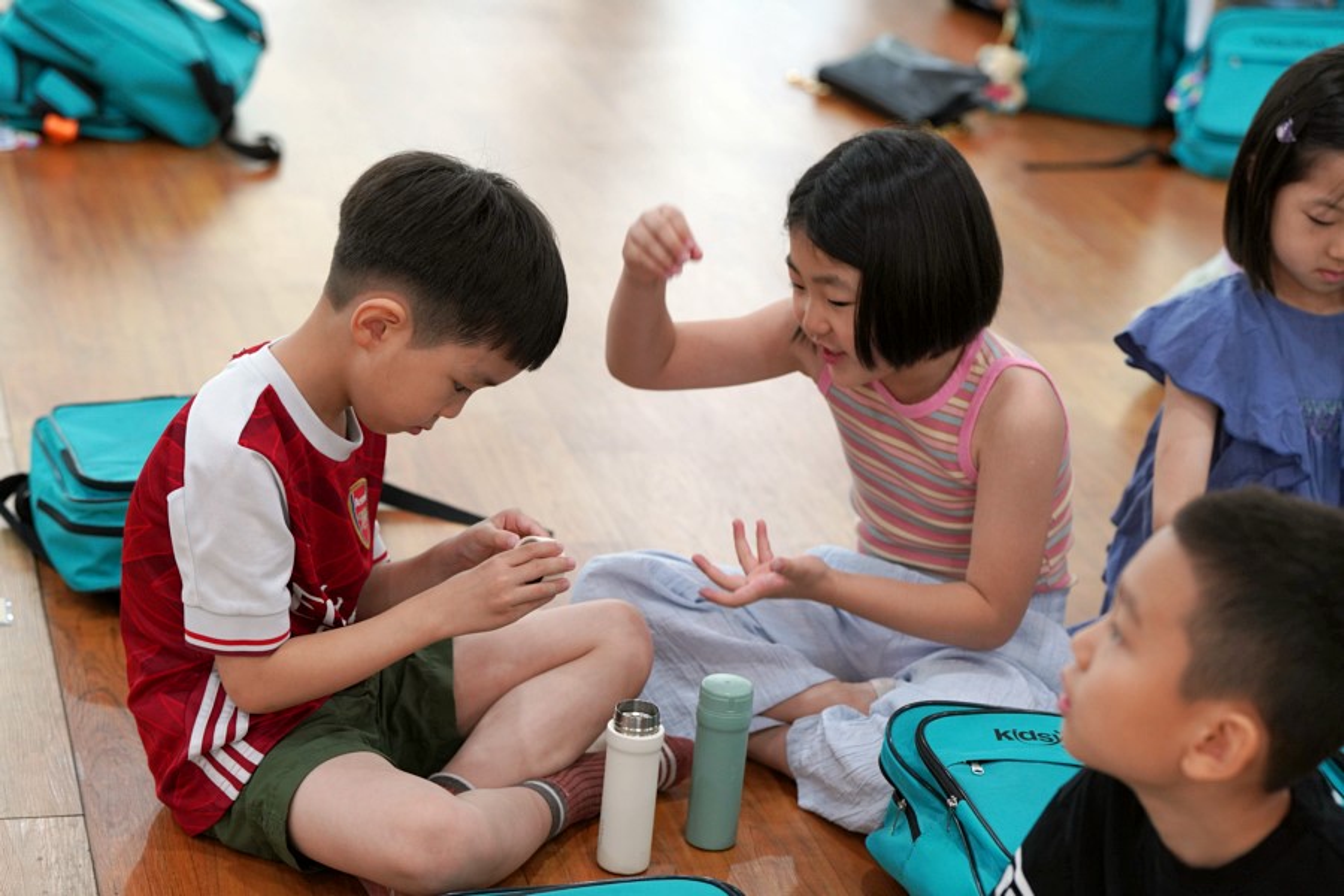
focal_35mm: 88
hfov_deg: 23.1
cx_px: 672
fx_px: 3285
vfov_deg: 15.5
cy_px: 448
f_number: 4
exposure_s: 1/160
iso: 1250
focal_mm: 88
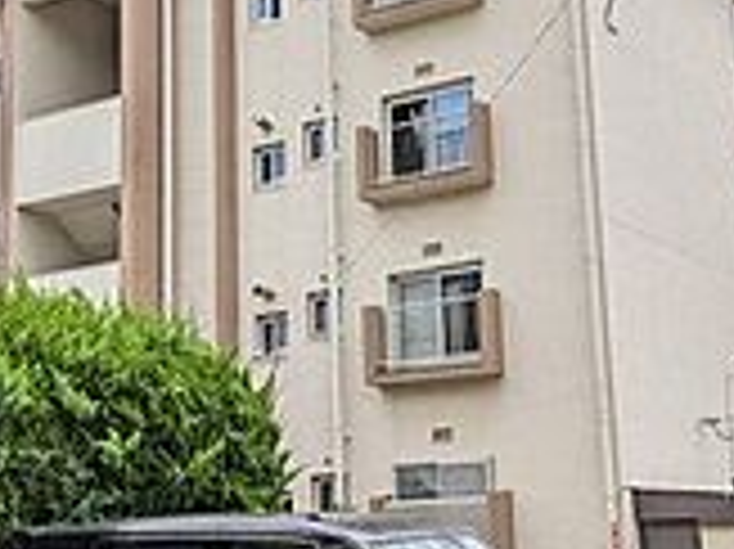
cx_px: 320
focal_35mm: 66
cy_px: 234
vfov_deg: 22.2
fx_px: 1398
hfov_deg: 29.4
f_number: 1.7
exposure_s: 1/955
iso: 29
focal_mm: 4.53
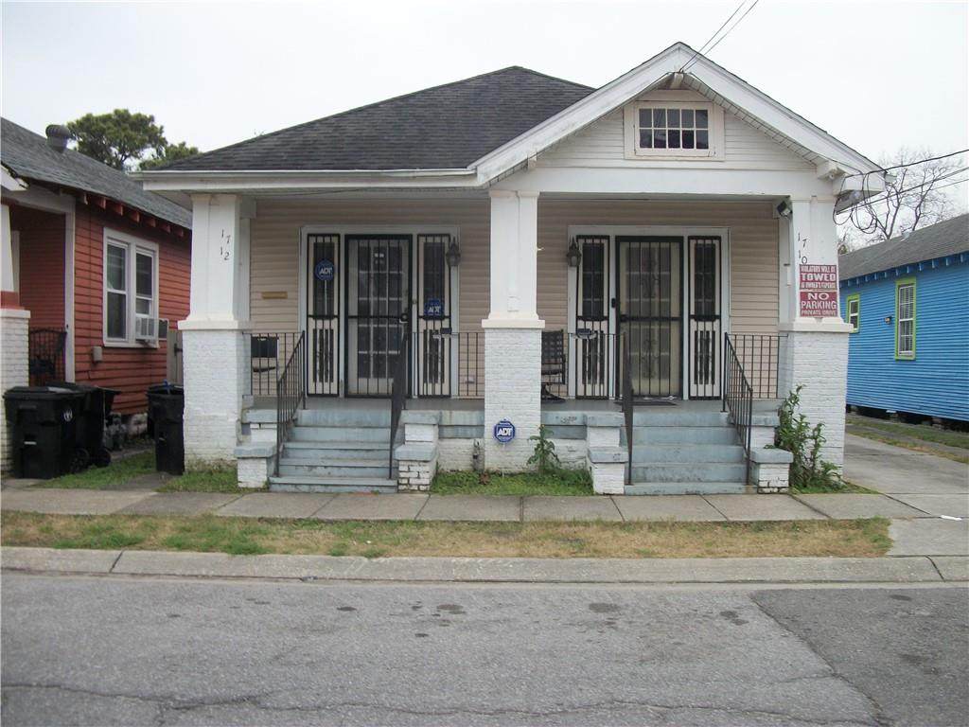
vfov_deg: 44.2
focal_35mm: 32
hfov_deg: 56.8
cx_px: 484
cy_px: 364
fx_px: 896
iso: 80
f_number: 8.8
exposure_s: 1/100
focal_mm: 5.7
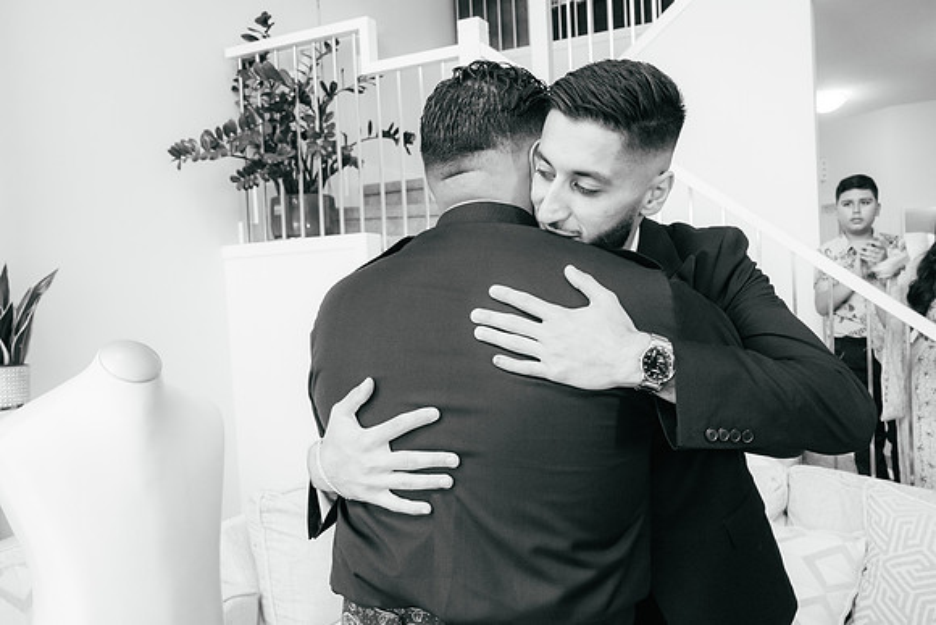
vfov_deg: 42.3
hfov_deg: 60.3
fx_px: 806
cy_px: 312
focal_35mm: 31
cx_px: 468
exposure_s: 1/160
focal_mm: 31
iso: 6400
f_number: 9
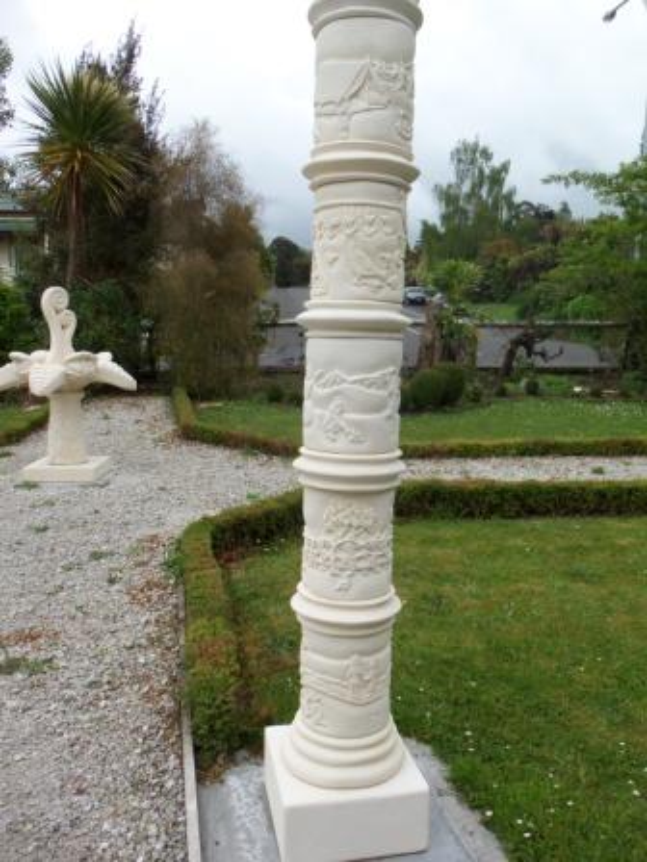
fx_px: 723
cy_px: 431
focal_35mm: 29
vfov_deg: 61.7
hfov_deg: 48.2
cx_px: 324
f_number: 3.4
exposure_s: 1/400
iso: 80
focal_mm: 5.2
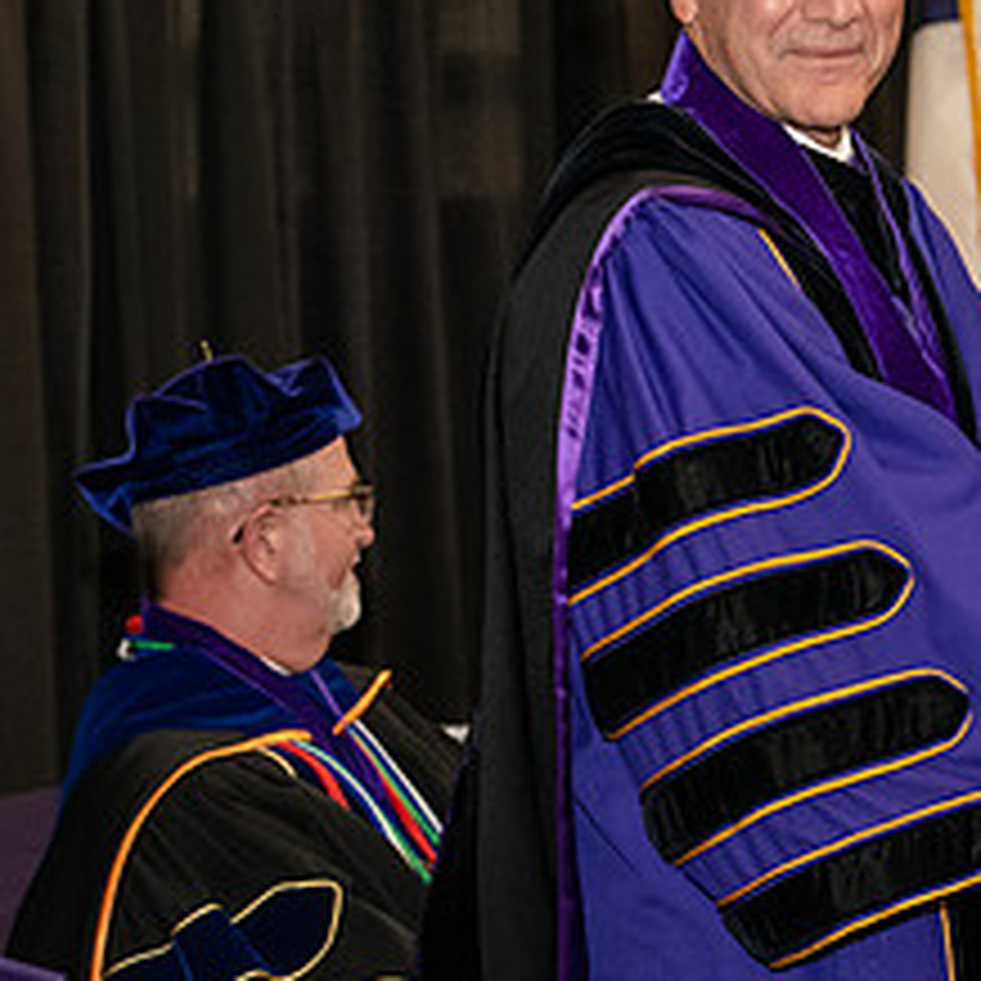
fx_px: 5066
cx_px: 900
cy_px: 380
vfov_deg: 11.1
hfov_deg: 11.0
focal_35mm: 158
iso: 2500
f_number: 5
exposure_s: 1/200
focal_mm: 70
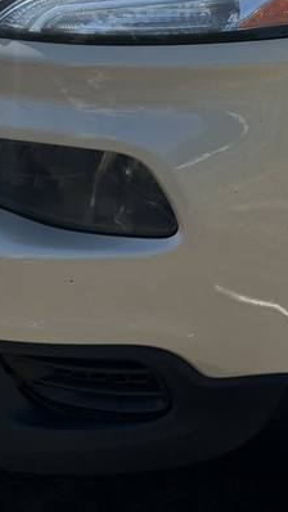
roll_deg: -5.8
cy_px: -44
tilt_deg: -13.8
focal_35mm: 91
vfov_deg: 22.2
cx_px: 280
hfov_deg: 13.1
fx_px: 1235
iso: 50
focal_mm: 5.96
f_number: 1.6
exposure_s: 1/3937
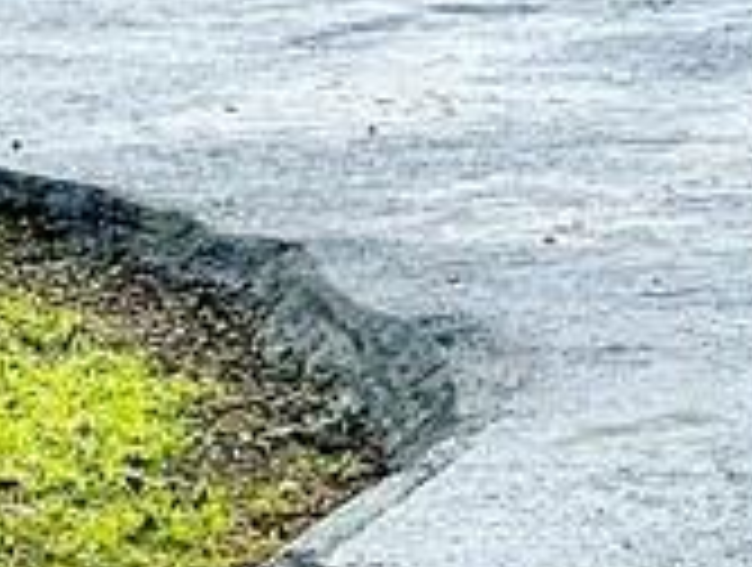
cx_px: 675
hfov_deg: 6.2
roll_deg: +0.2
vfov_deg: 4.6
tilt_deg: +2.1
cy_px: -626
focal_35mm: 318
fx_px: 6923
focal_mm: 6
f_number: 2
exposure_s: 1/338
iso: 25
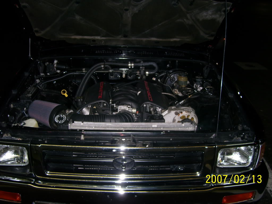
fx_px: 267
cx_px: 136
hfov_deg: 54.0
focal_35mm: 34
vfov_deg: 41.8
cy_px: 102
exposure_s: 1/60
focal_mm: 5.6
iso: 80
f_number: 2.7
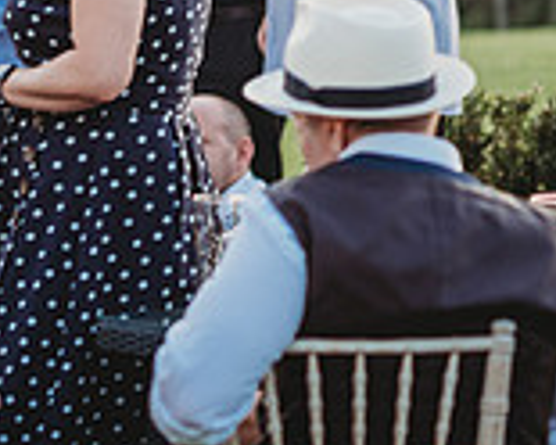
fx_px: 4920
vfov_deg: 5.1
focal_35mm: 299
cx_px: -402
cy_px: -138
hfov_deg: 6.3
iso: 400
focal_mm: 85
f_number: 2.5
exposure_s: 1/125
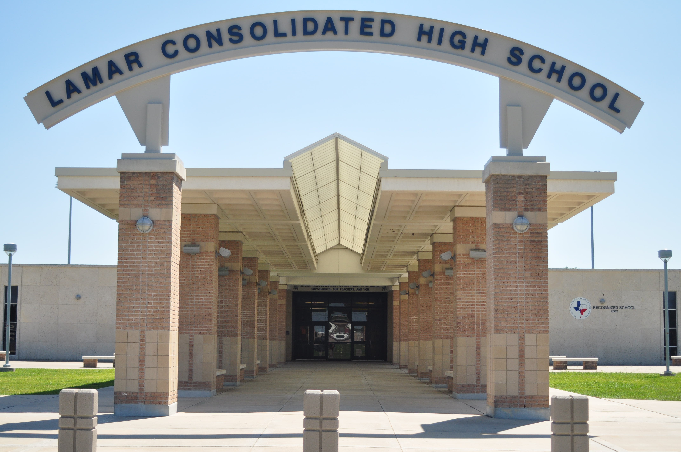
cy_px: 226
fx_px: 992
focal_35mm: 52
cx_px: 340
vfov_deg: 25.7
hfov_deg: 37.9
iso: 320
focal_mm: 35
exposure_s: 1/2000
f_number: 4
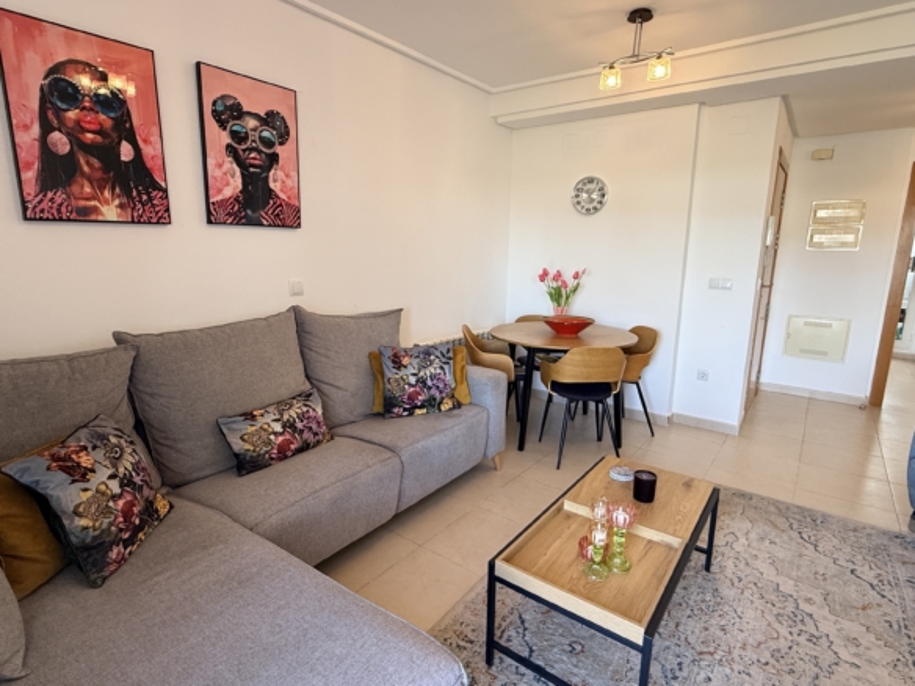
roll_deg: +0.1
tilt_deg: -11.1
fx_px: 370
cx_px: 458
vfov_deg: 85.7
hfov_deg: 102.1
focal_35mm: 14
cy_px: 343
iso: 160
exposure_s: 1/100
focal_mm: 2.22
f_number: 2.2
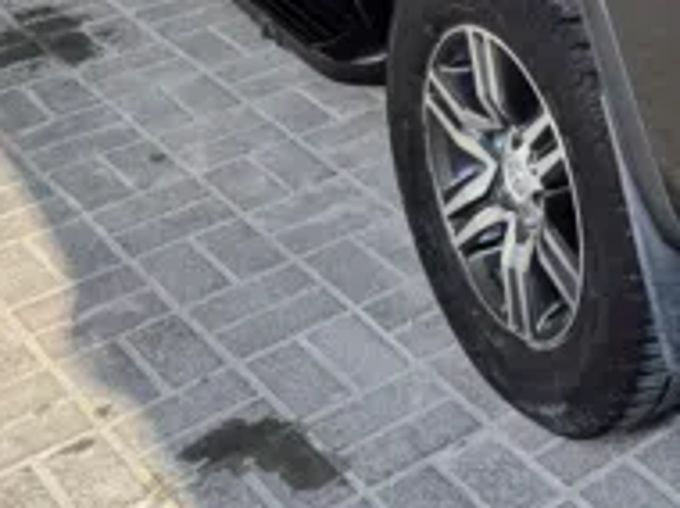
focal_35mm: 81
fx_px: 1589
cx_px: 909
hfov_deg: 21.6
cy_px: -301
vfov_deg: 16.3
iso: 640
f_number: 1.78
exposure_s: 1/33
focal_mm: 6.76
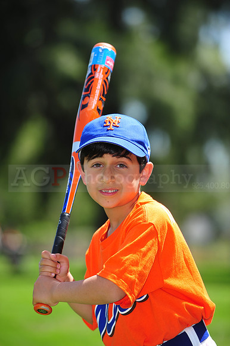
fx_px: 1919
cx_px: 115
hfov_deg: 6.9
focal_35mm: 200
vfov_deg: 10.3
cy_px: 173
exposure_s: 1/800
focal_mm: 200
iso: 200
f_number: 4.5
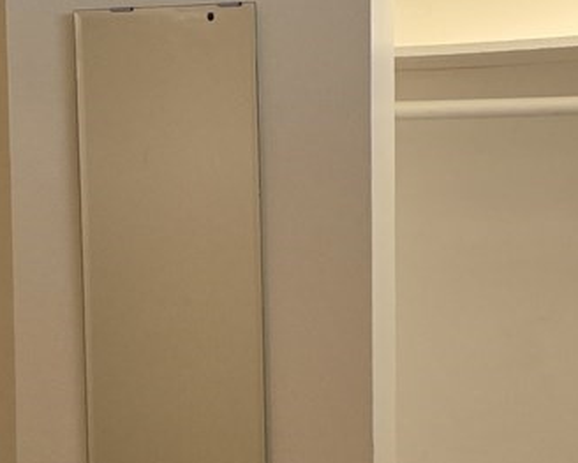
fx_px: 1798
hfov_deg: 18.3
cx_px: 333
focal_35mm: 105
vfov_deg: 14.7
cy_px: 264
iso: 160
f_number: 1.7
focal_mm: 6.3
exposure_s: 1/120
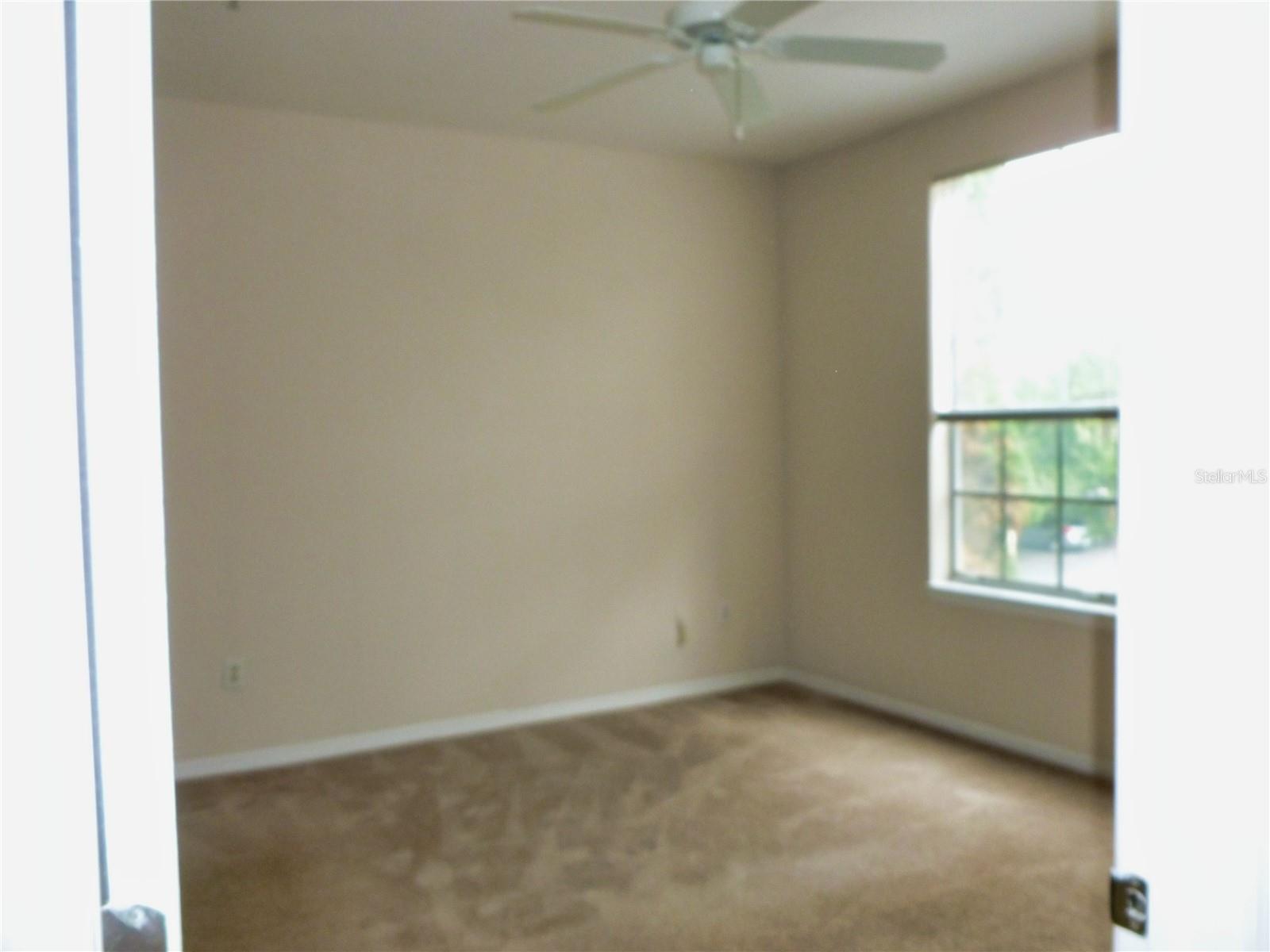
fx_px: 1027
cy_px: 476
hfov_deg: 63.4
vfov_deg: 49.7
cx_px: 635
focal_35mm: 28
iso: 200
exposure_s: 1/60
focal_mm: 5
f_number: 3.3
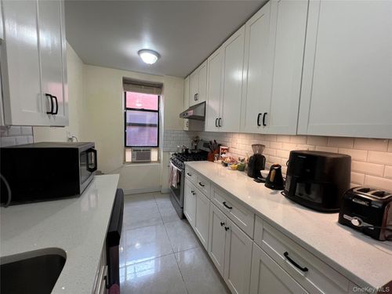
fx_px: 147
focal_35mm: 13
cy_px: 147
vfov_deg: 89.9
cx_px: 196
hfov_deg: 106.2
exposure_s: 1/60
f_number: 1.8
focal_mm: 1.57
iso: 125
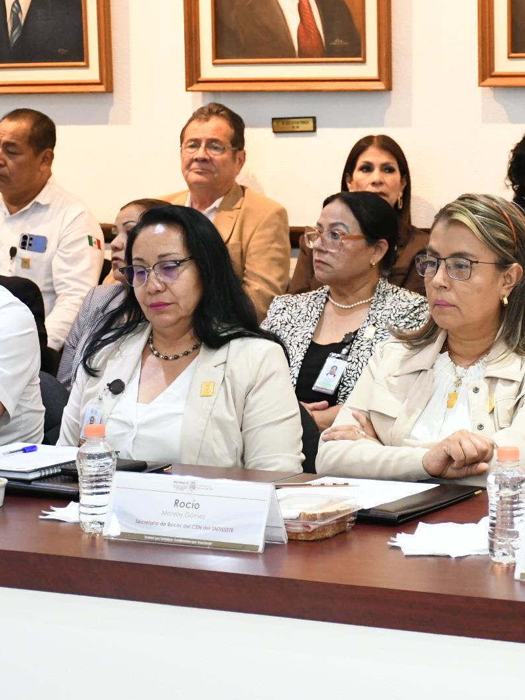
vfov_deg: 18.7
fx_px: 2123
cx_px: 480
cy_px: 347
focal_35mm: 105
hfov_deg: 14.0
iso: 4000
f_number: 4.5
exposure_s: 1/100
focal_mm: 48
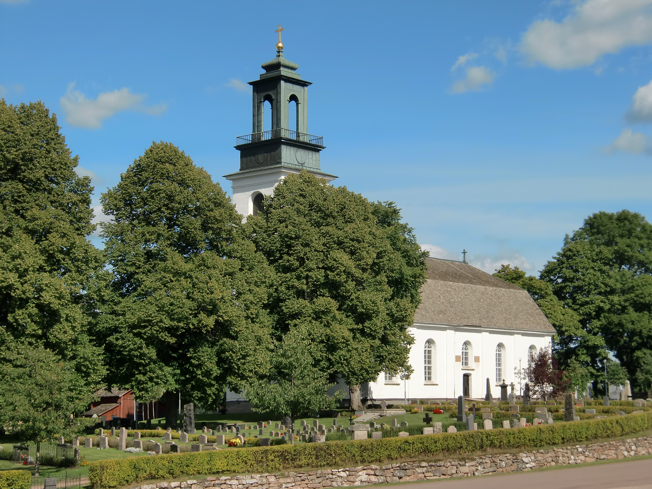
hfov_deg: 29.8
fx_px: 1224
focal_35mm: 65
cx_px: 326
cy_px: 244
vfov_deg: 22.6
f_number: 4.4
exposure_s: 1/800
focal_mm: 11.6
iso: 64
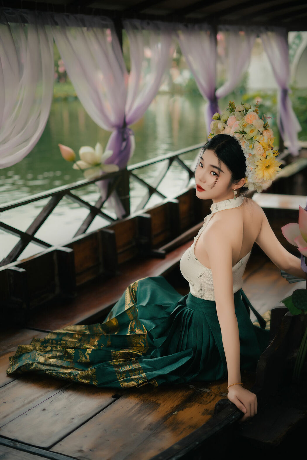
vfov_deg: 39.6
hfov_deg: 27.0
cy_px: 230
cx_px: 154
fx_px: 640
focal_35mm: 50
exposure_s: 1/125
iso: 200
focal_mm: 50
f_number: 2
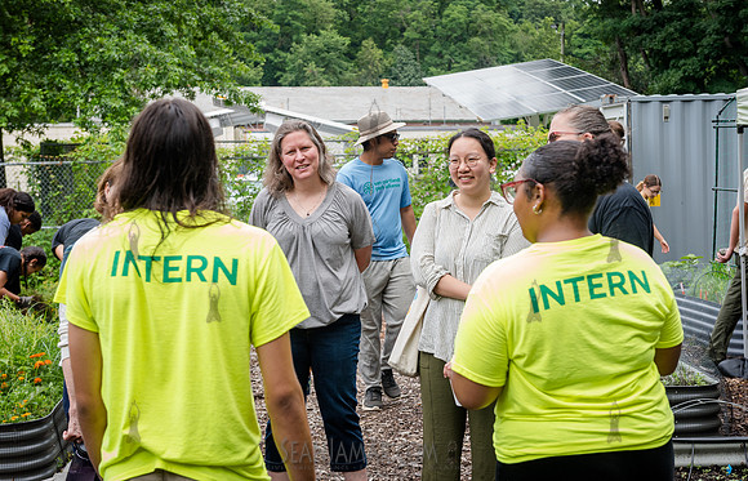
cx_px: 402
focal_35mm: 60
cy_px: 213
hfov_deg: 33.8
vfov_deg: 22.1
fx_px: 1229
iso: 640
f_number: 4.5
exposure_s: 1/400
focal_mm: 55
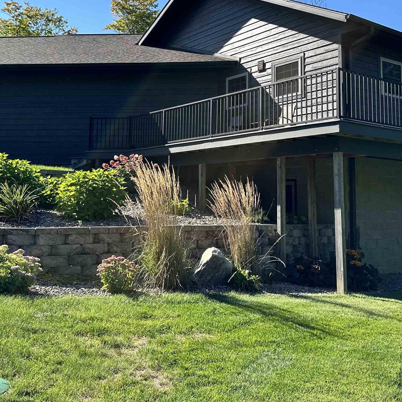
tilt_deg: +9.6
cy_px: 127
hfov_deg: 40.9
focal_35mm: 41
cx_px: 212
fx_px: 539
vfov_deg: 40.3
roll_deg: -0.5
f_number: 1.78
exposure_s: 1/2353
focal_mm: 6.86
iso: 80
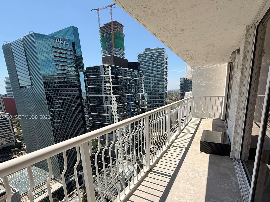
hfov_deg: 90.7
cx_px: 150
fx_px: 133
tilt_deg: -11.2
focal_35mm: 17
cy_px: 118
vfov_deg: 74.2
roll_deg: +1.3
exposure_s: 1/2611
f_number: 2.2
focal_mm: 2.22
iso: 50
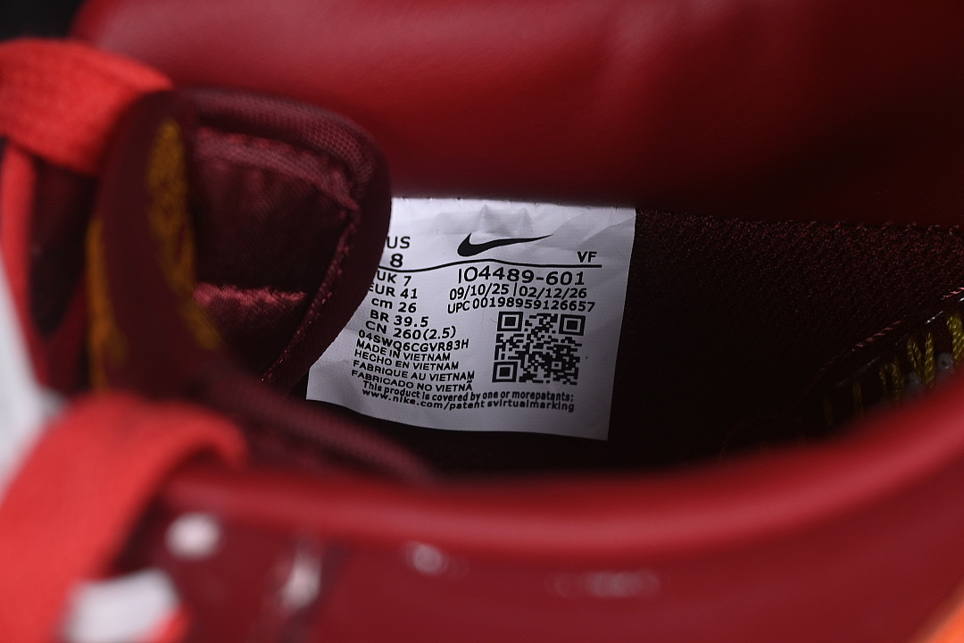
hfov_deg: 27.0
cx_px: 482
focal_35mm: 75
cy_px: 322
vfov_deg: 18.2
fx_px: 2008
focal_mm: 50
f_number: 6.3
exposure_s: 1/60
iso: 160
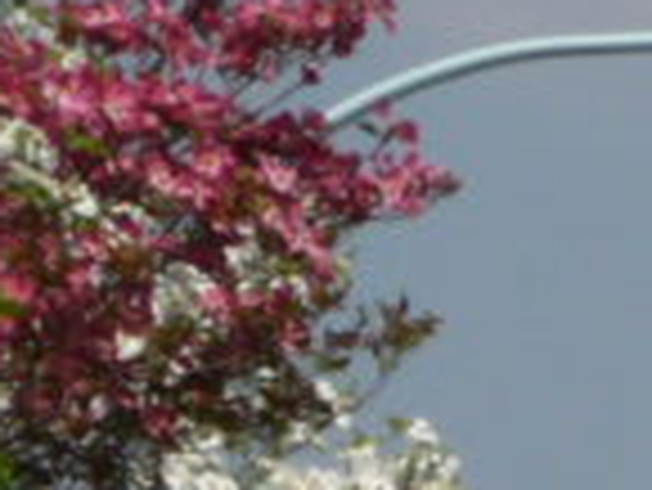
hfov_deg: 2.8
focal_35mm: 709
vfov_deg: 2.1
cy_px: 850
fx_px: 13365
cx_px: 1201
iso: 100
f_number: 4.7
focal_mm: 16.3
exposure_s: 1/1000
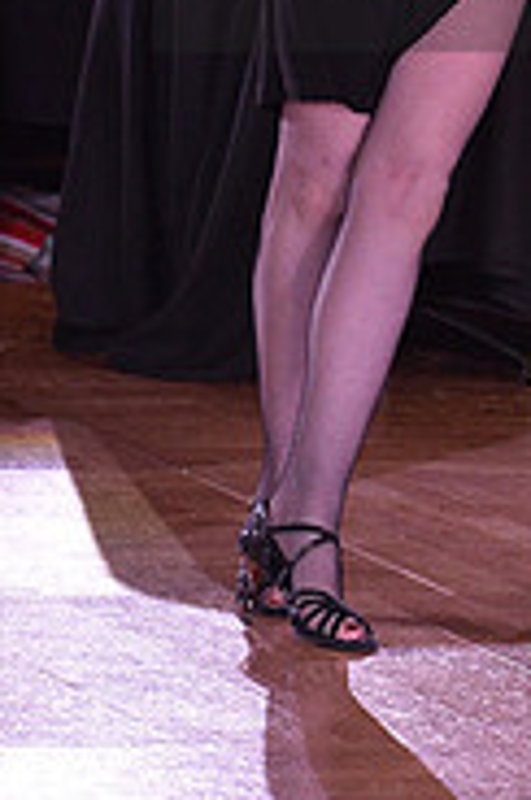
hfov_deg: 3.0
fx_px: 10149
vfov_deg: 4.5
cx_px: 755
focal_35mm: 457
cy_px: -91
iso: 2000
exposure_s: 1/250
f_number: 7.1
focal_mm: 145
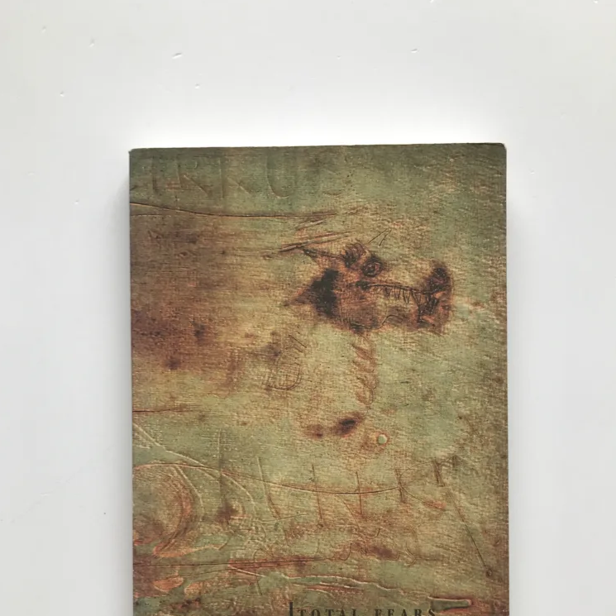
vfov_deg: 47.7
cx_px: 301
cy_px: 407
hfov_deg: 48.4
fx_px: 685
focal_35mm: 34
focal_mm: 3.99
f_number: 1.8
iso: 25
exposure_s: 1/50
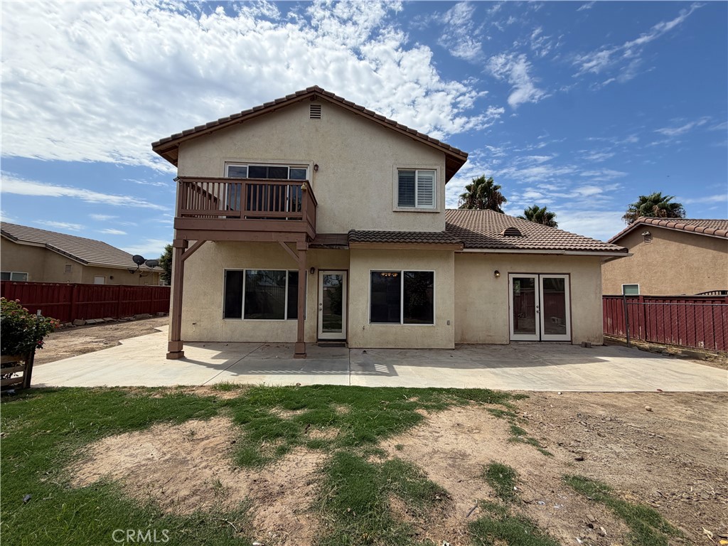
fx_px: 294
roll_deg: -1.1
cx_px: 364
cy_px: 273
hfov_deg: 102.1
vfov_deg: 85.7
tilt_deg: +4.3
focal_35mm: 14
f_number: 2.2
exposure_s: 1/1050
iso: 25
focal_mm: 2.22
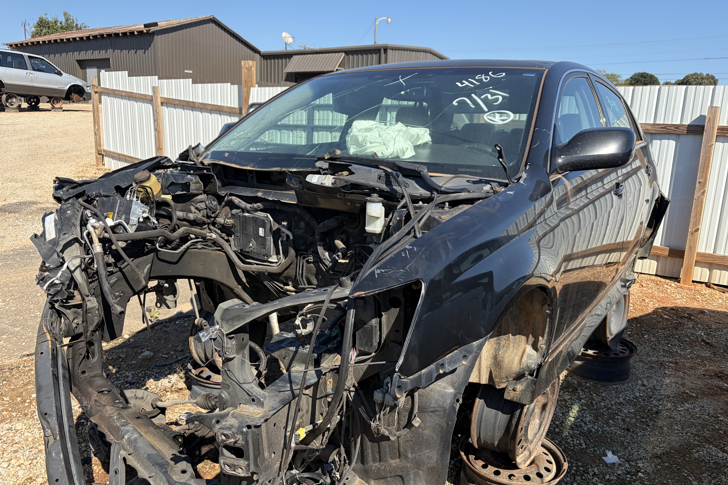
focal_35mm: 28
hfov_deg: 65.5
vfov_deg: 46.4
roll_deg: -2.6
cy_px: 260
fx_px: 566
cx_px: 360
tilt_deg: -11.1
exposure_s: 1/2364
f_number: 1.6
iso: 64
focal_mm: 5.96
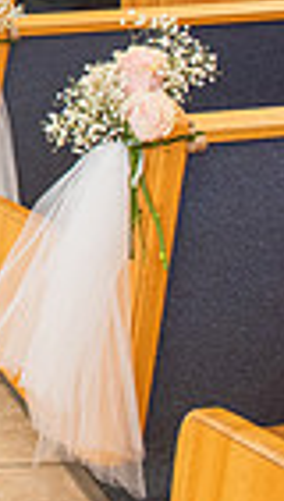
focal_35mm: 118
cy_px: -123
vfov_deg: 17.2
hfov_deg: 9.1
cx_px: -444
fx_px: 1569
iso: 1250
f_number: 5
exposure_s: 1/100
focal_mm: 26
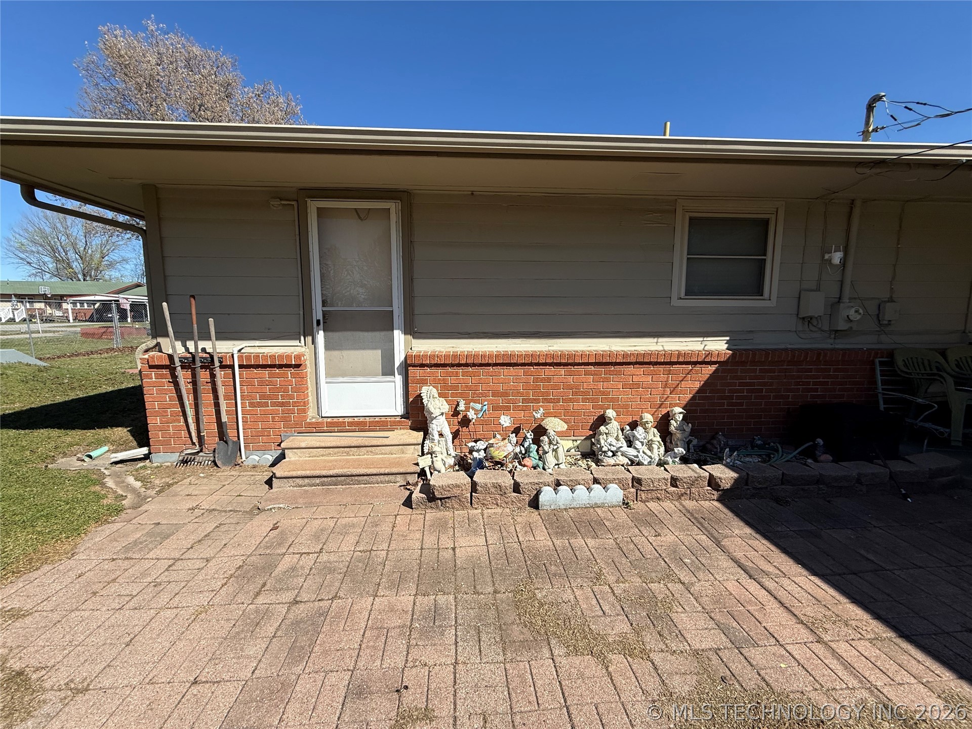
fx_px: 393
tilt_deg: -6.2
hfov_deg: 102.1
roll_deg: -1.3
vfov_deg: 85.7
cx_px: 486
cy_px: 364
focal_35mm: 14
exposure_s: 1/2320
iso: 50
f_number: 2.2
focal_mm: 2.22
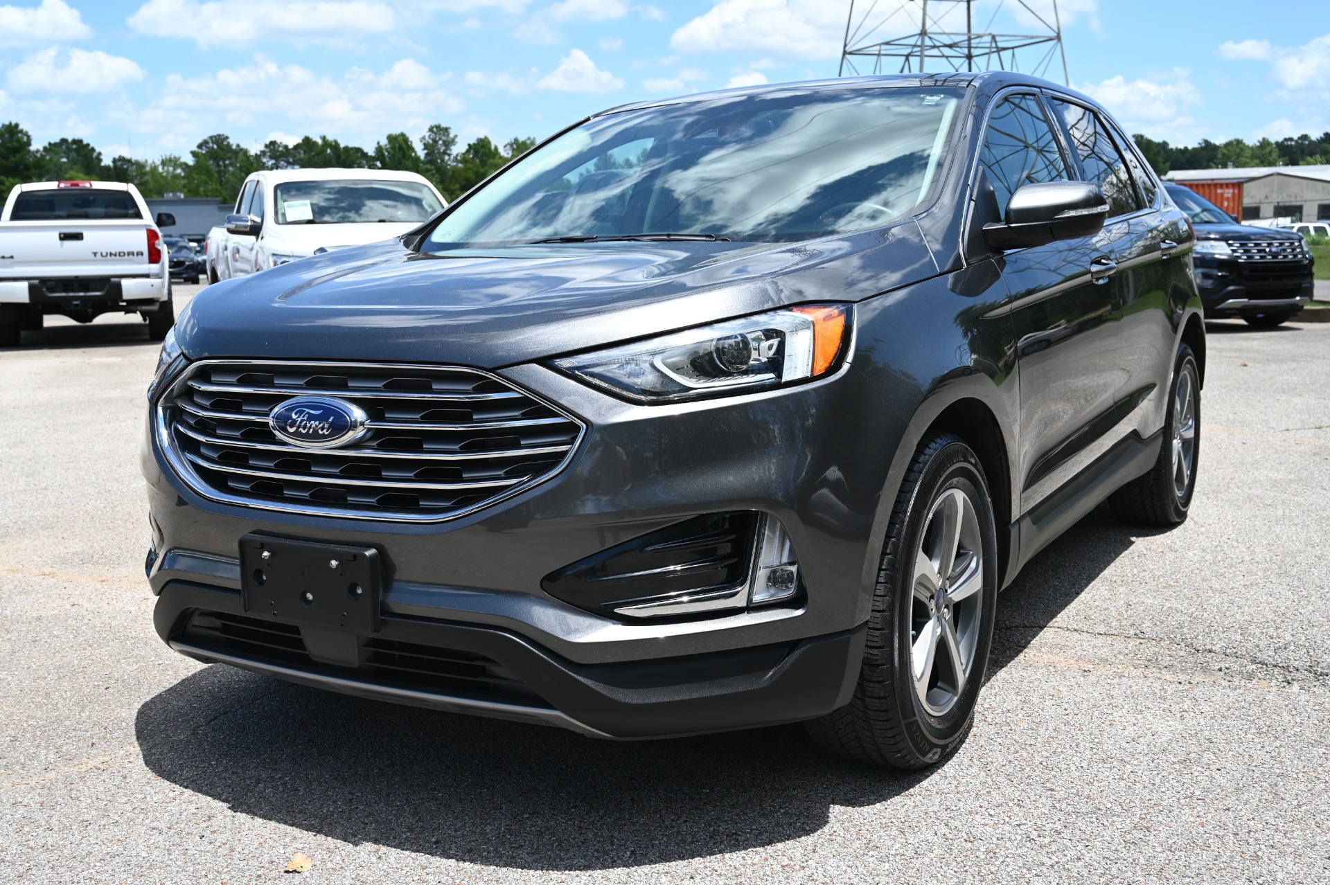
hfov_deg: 53.2
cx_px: 665
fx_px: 1329
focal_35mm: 36
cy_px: 442
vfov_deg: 36.8
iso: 100
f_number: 6.3
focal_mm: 36
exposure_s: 1/320
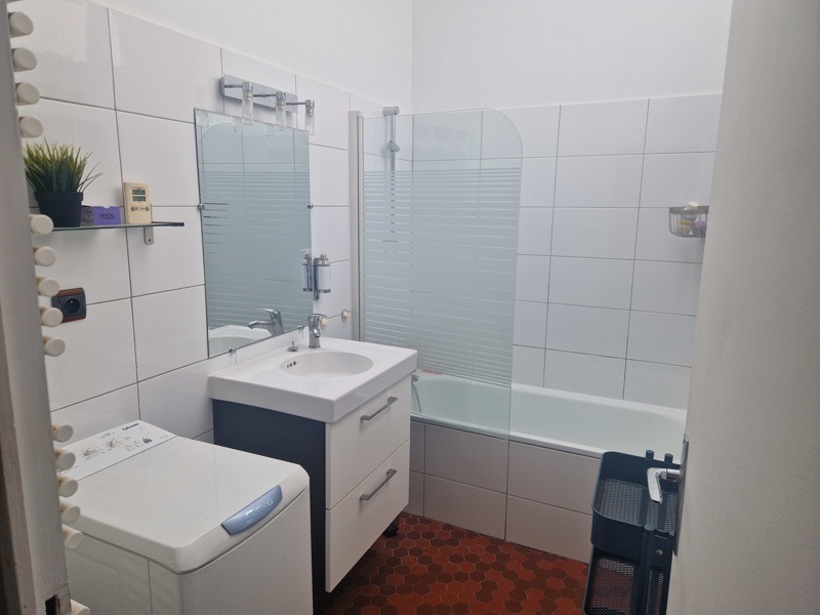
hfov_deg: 73.9
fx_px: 545
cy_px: 308
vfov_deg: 58.9
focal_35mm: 23
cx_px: 410
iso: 50
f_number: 1.8
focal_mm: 5.4
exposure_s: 1/430
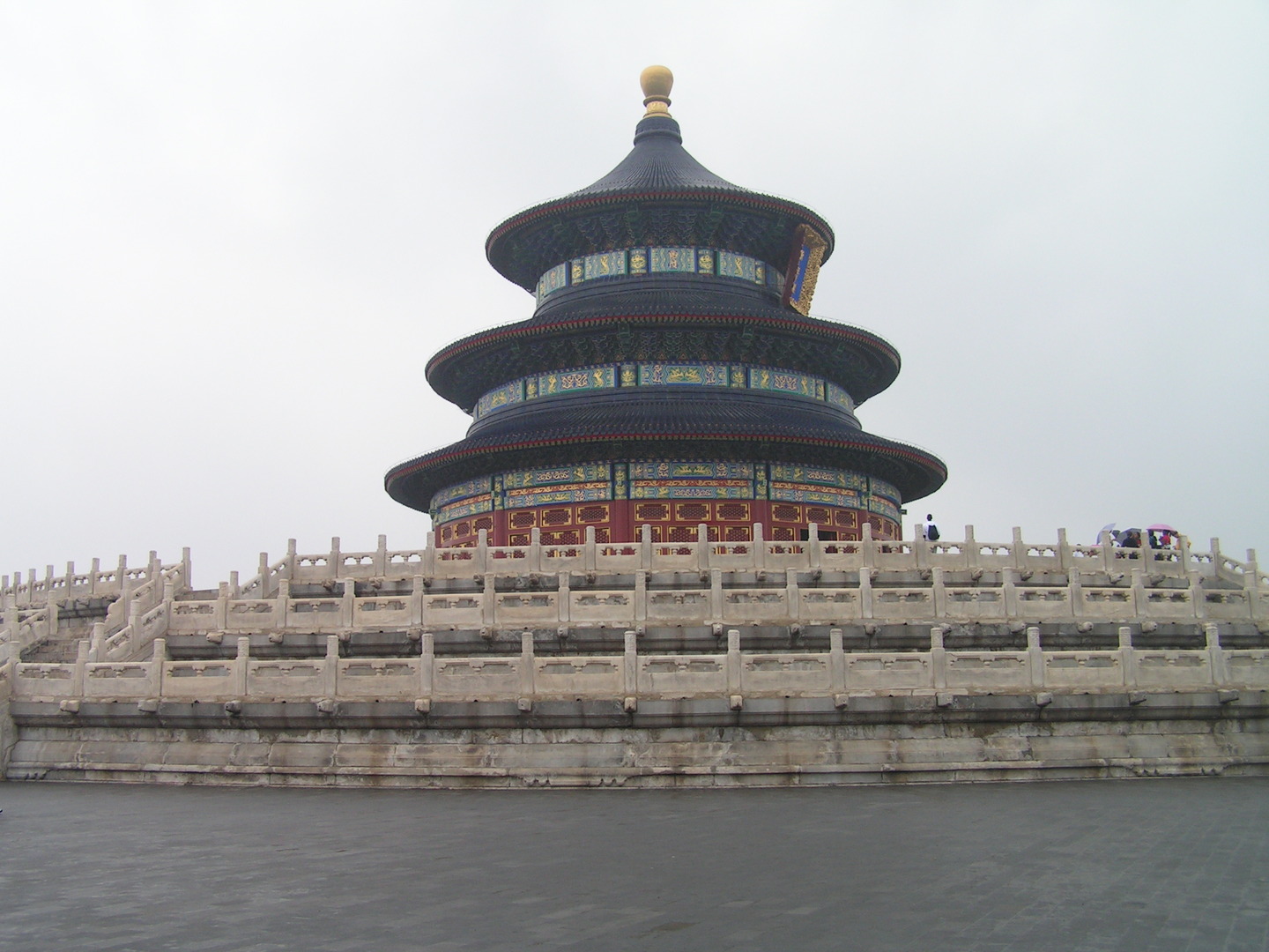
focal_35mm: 38
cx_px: 634
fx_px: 1393
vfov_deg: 37.7
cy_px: 476
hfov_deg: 49.0
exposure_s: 1/80
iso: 50
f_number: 4.5
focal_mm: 6.3
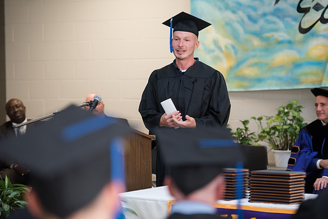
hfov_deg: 16.4
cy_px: 110
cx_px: 164
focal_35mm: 125
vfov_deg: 11.0
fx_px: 1139
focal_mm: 125
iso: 3200
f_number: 3.2
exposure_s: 1/200
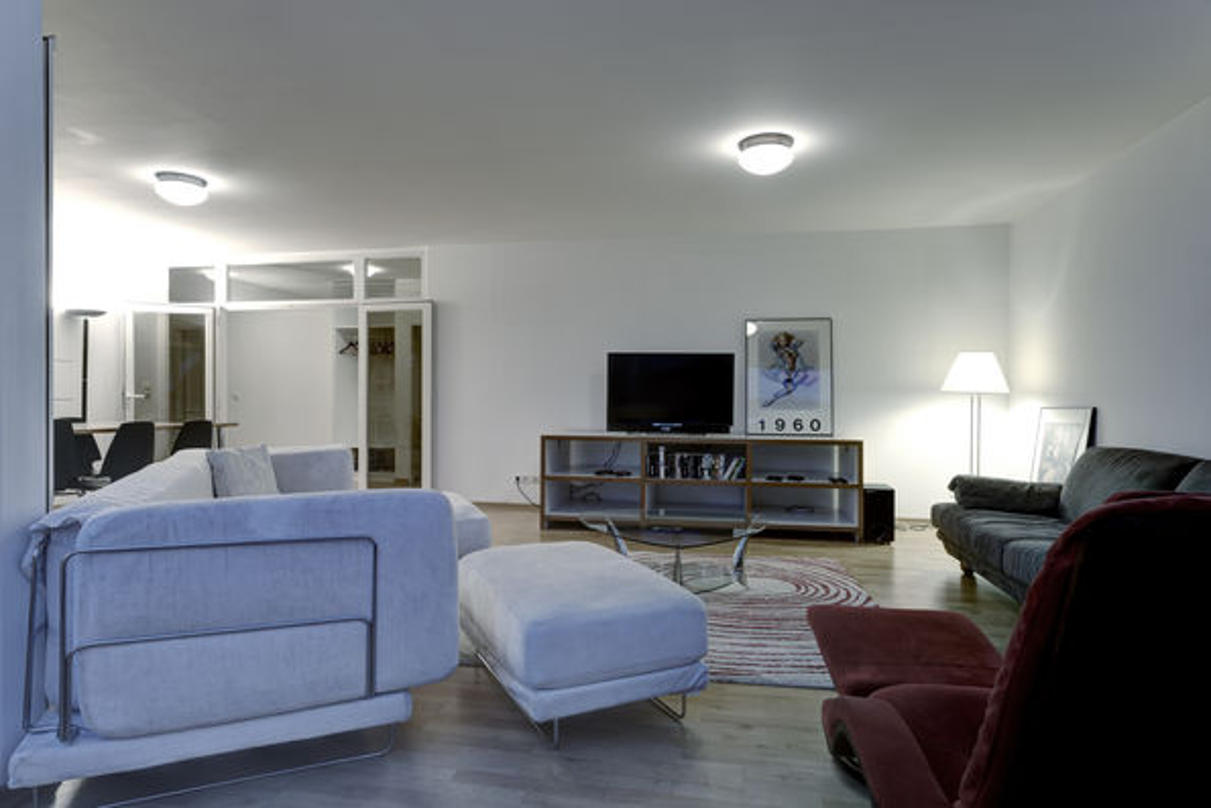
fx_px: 673
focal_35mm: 20
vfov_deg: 62.0
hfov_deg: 84.0
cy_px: 404
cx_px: 606
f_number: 16
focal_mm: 20
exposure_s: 4
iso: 160
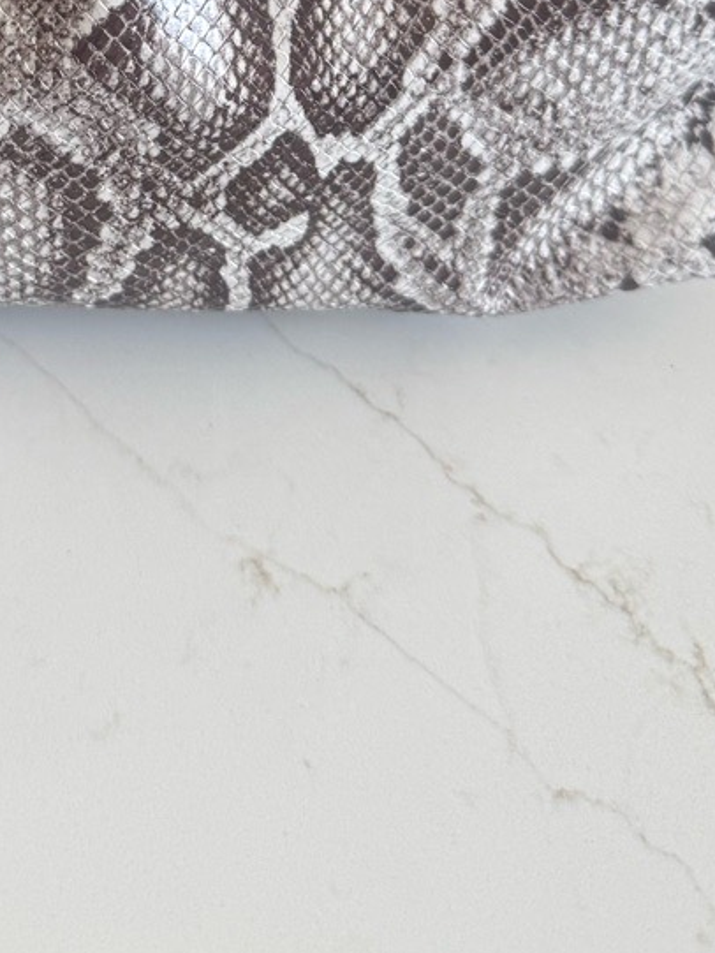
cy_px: -261
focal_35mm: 71
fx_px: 1955
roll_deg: -0.6
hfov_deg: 20.0
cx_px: -14
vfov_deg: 24.2
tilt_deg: -30.1
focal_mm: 6.76
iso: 100
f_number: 1.78
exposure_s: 1/121
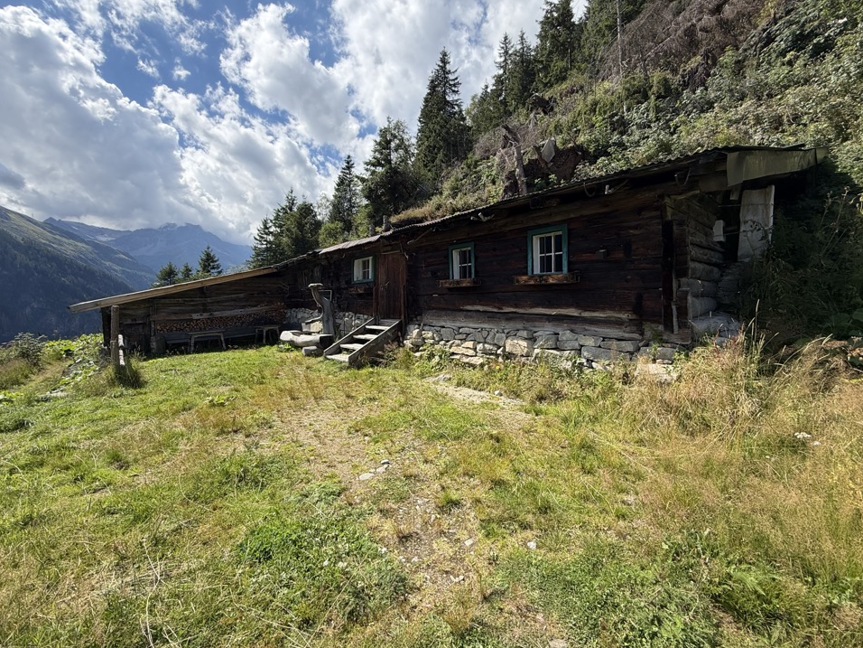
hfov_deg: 98.1
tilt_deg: -2.6
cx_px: 420
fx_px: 374
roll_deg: +1.4
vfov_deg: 81.7
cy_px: 306
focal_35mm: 15
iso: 25
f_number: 2.2
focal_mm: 2.22
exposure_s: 1/864
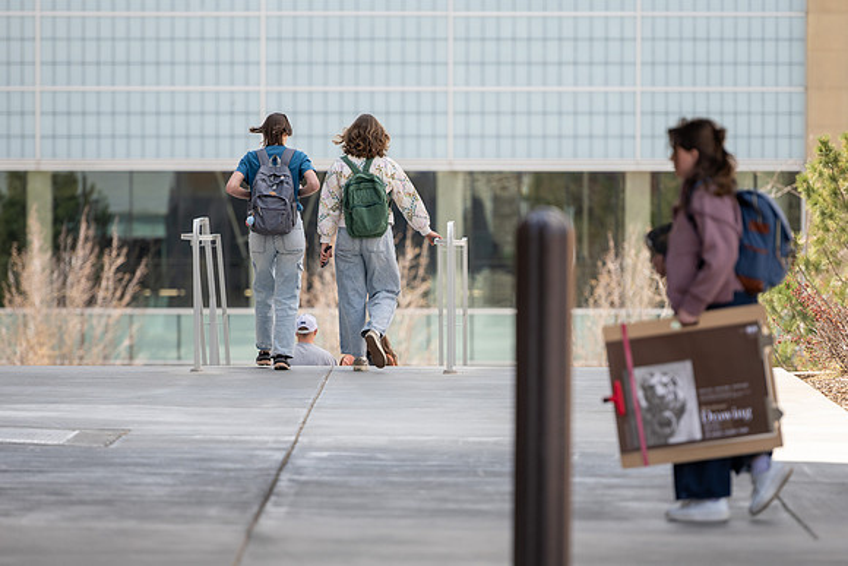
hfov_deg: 8.5
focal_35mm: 243
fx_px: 5731
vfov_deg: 5.7
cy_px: 330
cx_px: 391
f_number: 2.8
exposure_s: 1/1000
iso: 100
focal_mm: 200
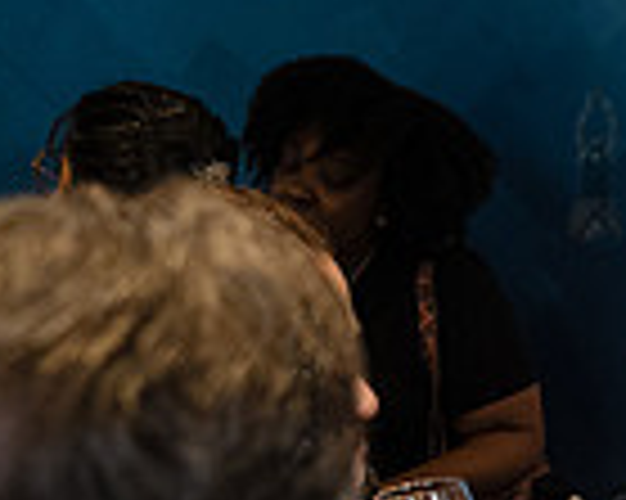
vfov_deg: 10.7
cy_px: 377
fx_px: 2666
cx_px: 1209
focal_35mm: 144
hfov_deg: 12.1
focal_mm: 35
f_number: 4
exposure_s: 1/250
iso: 5000
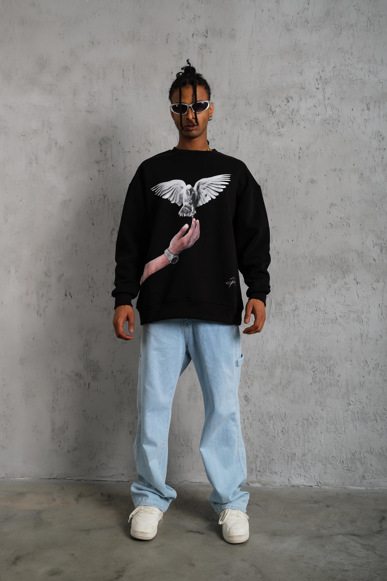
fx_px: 564
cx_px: 194
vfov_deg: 54.4
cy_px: 290
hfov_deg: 37.9
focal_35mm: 35
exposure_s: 1/160
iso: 160
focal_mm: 23
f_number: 5
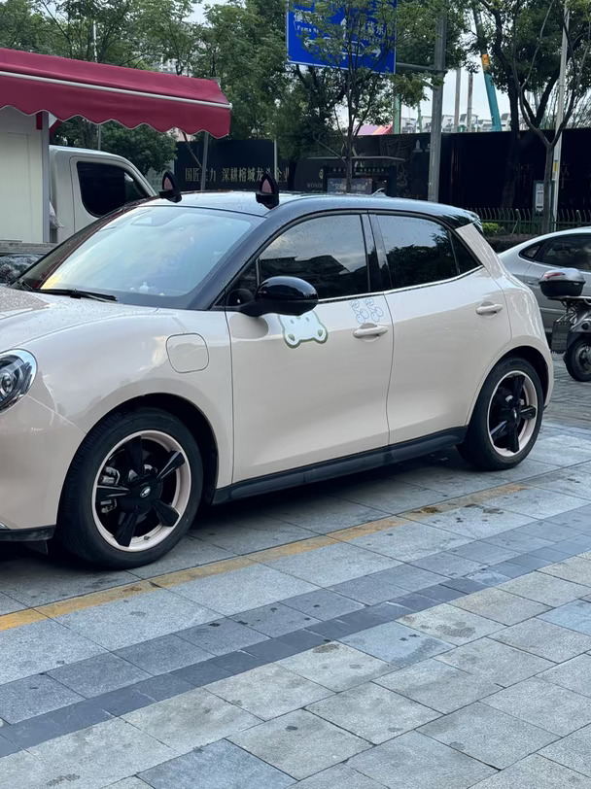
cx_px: 296
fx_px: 1094
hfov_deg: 30.2
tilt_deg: -9.4
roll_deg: +0.0
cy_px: 394
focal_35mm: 48
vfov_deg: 39.7
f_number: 1.78
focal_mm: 6.76
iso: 50
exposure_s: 1/121
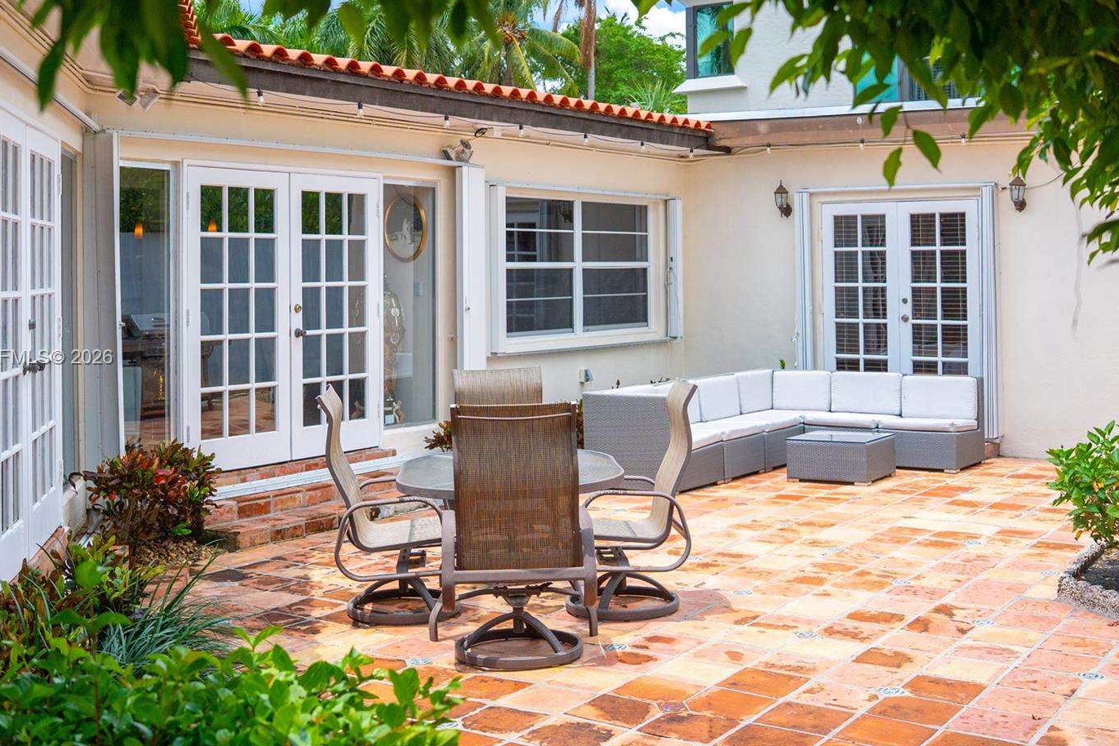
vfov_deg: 31.9
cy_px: 358
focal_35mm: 42
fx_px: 1305
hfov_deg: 46.4
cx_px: 512
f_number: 2.8
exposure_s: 1/8000
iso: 320
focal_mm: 24
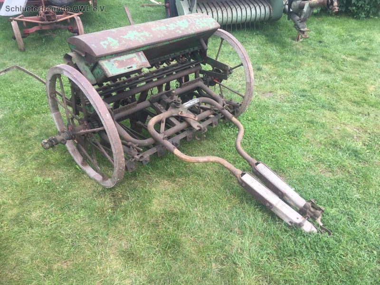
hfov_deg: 61.7
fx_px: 318
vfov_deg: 48.2
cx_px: 190
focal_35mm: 29
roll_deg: +1.9
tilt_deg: -35.6
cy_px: 142
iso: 25
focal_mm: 4.15
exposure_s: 1/345
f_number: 2.2
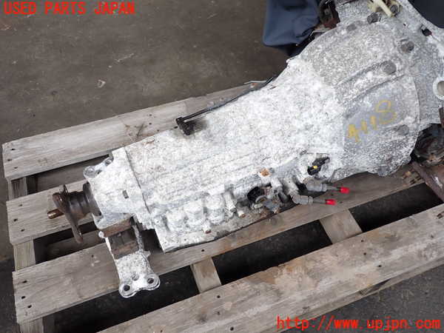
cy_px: 166
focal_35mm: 30
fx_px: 385
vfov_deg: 46.8
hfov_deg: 60.0
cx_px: 222
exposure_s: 1/160
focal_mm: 5.4
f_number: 2.3
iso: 100
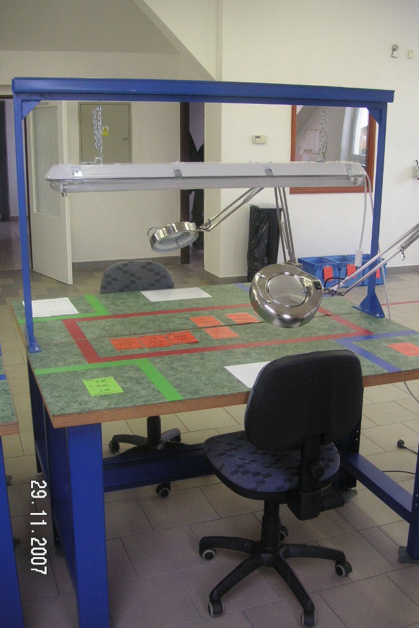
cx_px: 231
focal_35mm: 39
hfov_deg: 34.2
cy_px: 310
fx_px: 680
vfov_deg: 49.5
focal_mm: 6.1
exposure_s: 1/45
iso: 100
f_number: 2.8
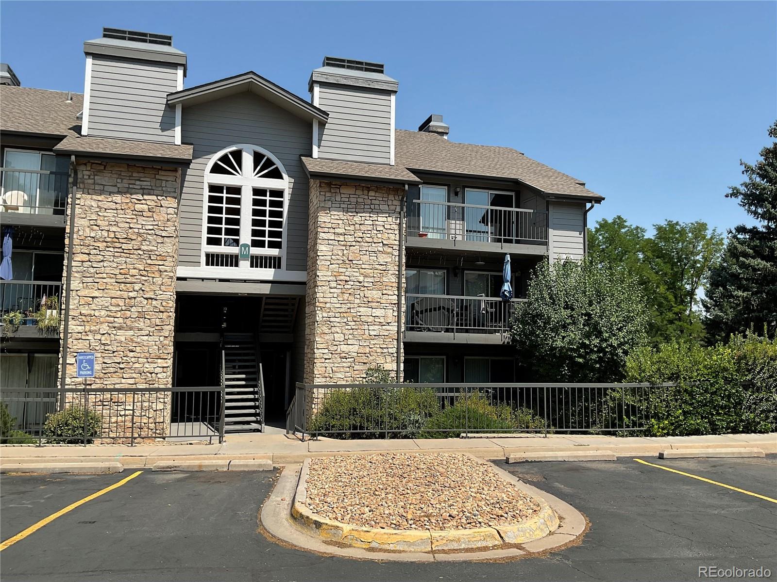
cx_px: 388
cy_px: 291
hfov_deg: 61.7
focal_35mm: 29
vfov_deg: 48.2
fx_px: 651
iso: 16
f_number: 1.8
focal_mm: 3
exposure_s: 1/1848
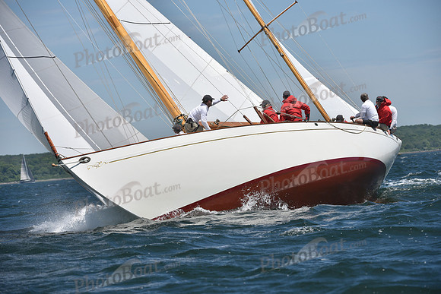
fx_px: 2450
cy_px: 147
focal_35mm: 200
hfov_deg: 10.3
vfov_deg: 6.9
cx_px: 220
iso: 250
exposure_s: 1/1600
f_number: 6.3
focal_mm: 200
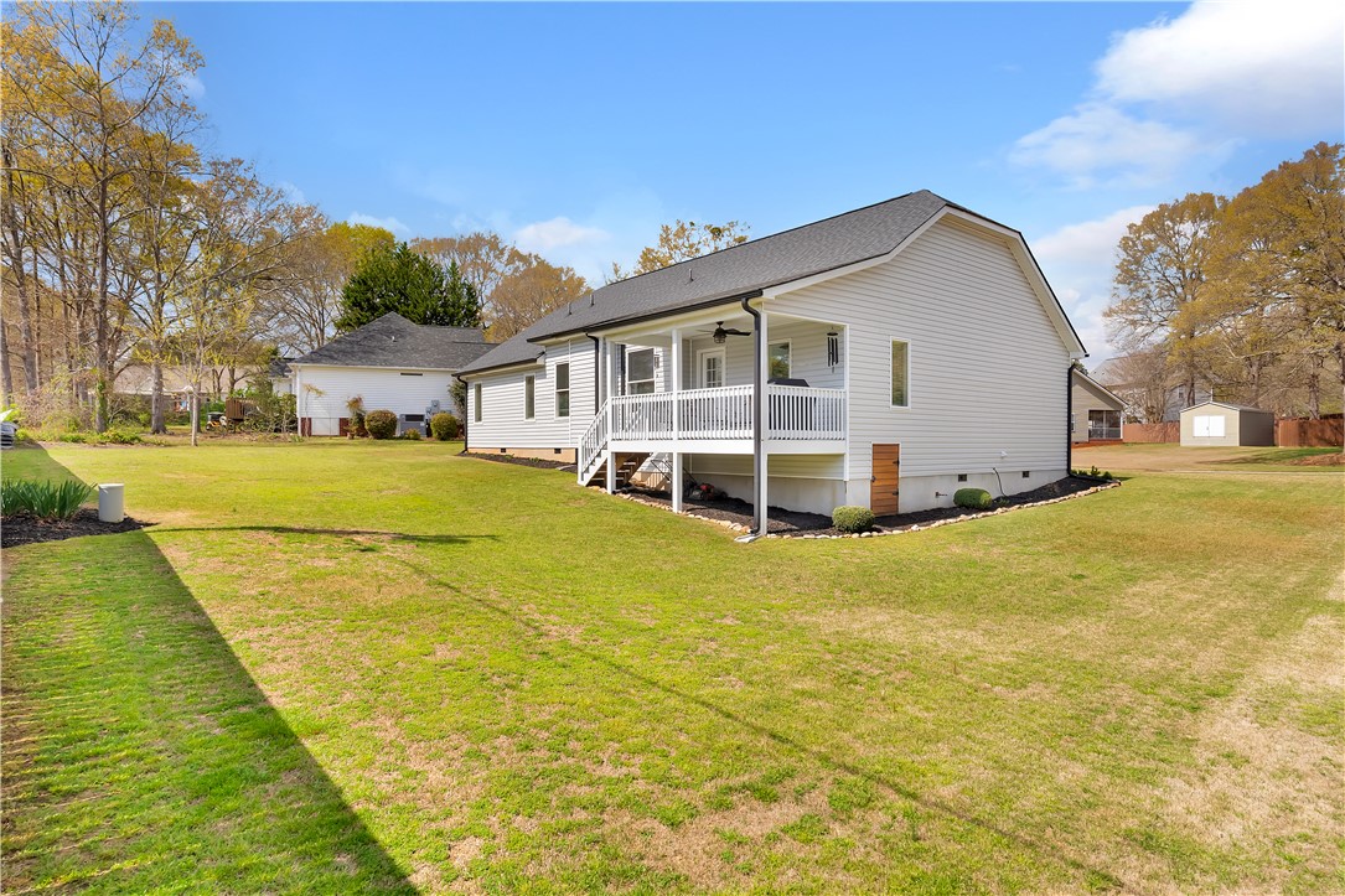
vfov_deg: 63.2
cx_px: 672
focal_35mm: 20
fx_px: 728
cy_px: 448
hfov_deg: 85.4
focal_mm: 19.5
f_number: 9
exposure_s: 1/250
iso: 320
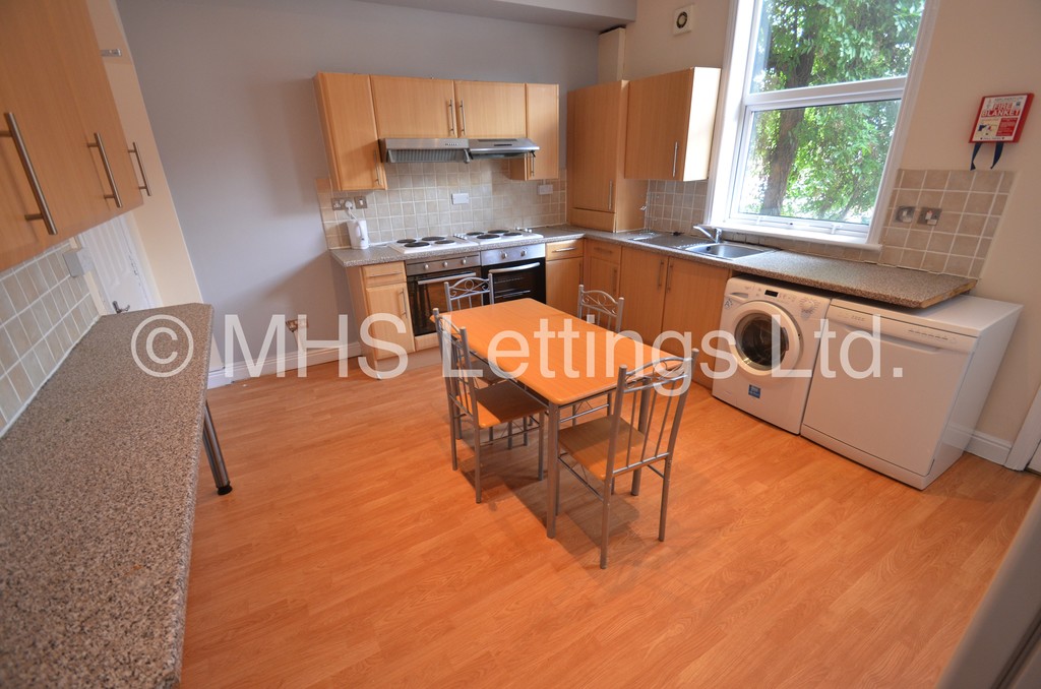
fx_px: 433
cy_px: 344
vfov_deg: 77.1
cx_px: 520
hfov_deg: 100.5
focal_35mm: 15
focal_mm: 10
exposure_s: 1/60
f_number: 4.5
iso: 1000
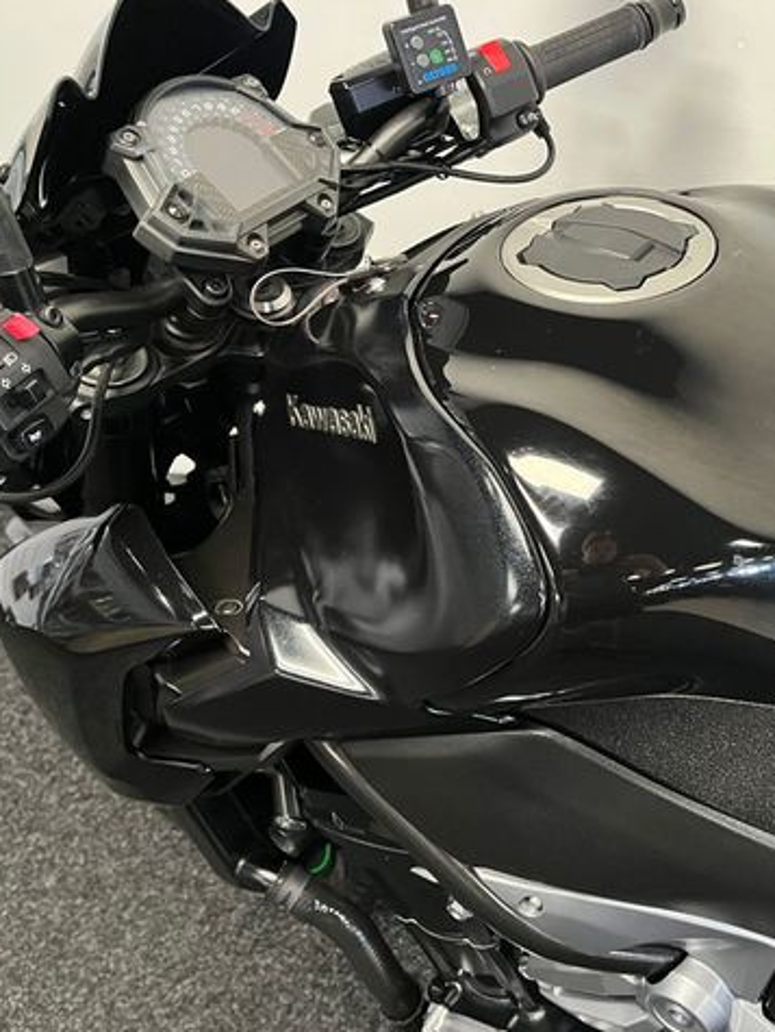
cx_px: 634
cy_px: 517
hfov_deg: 39.0
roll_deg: +2.5
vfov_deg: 52.6
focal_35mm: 35
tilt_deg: -36.1
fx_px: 1043
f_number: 1.6
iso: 320
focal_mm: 5.1
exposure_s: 1/50
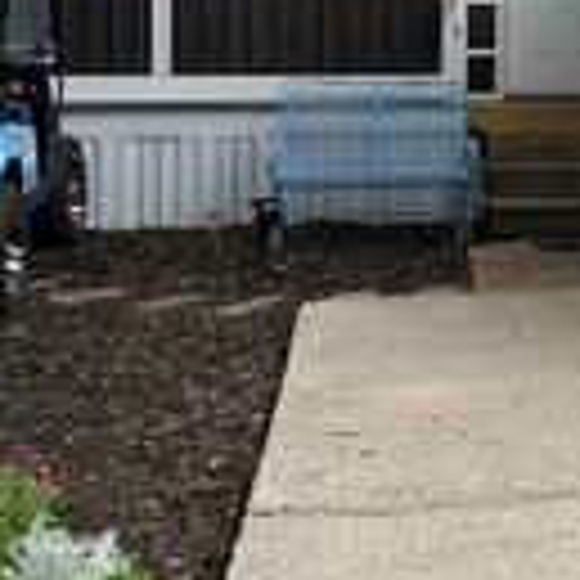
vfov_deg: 18.9
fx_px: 1687
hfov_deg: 17.1
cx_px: 944
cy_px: -7
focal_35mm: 89
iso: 50
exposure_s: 1/859
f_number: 1.5
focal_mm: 5.7
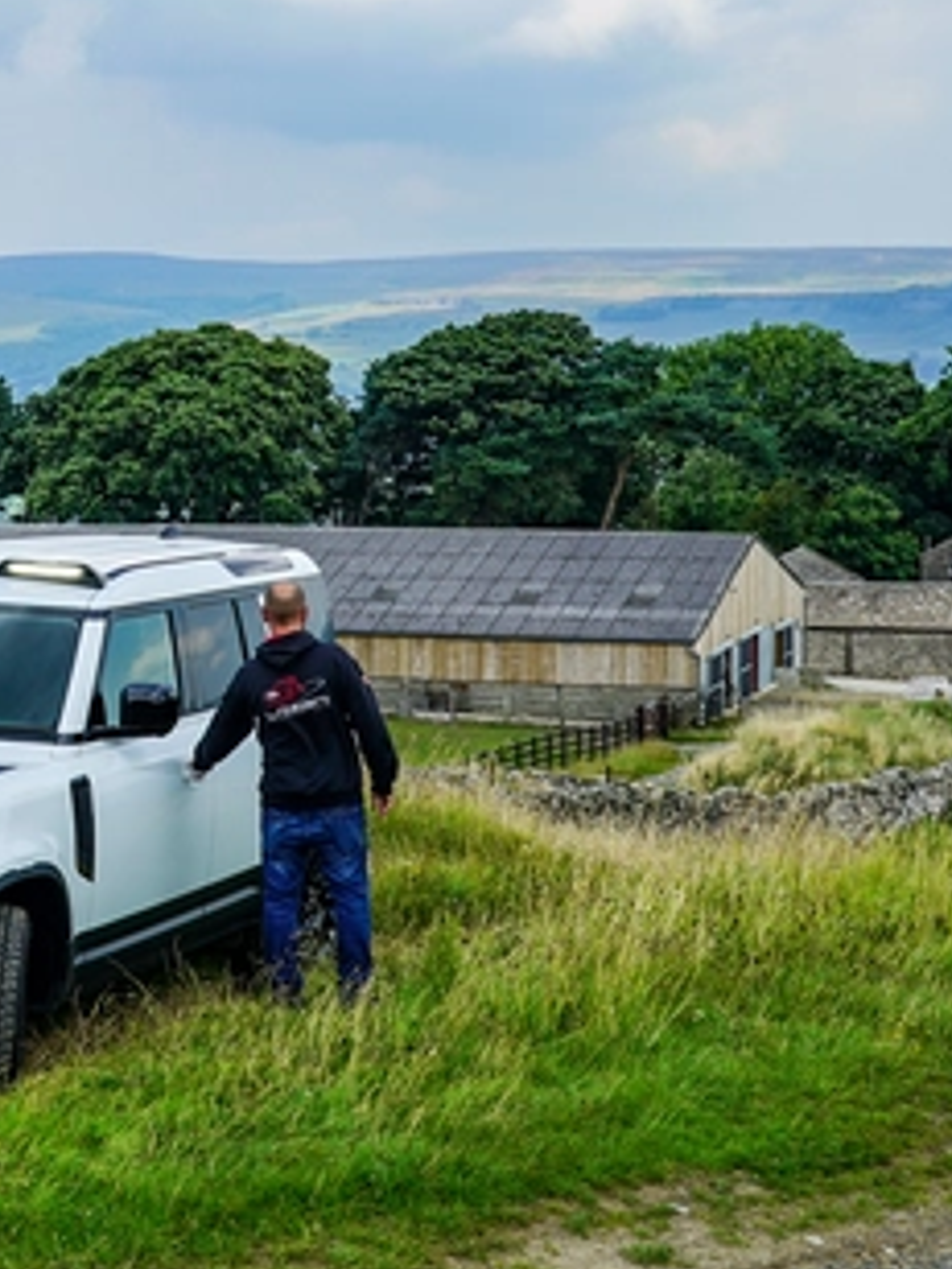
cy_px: 525
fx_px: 3080
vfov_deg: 23.3
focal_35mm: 84
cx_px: -66
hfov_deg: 17.1
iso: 100
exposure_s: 1/80
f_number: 13
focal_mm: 42
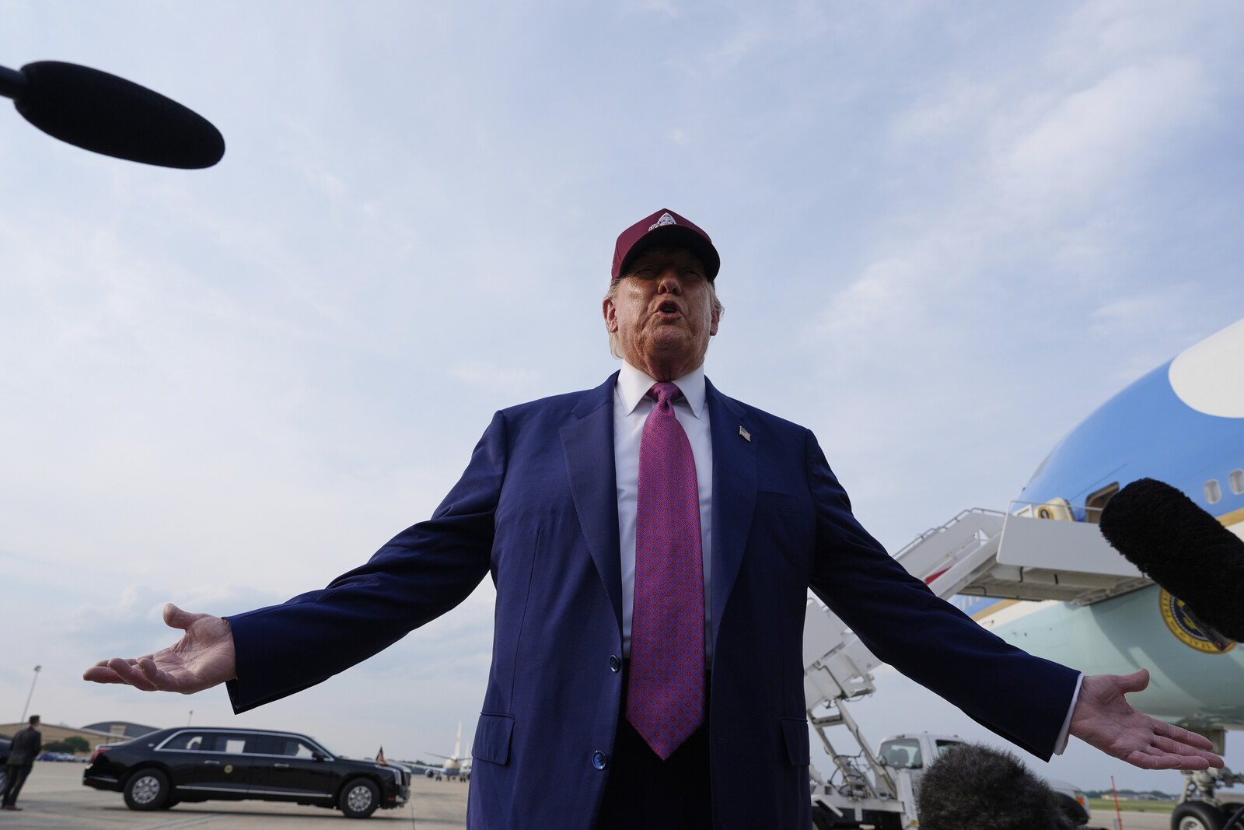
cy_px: 415
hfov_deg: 73.7
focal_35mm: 24
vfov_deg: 53.1
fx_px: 829
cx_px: 622
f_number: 5.6
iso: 250
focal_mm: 24
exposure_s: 1/1250
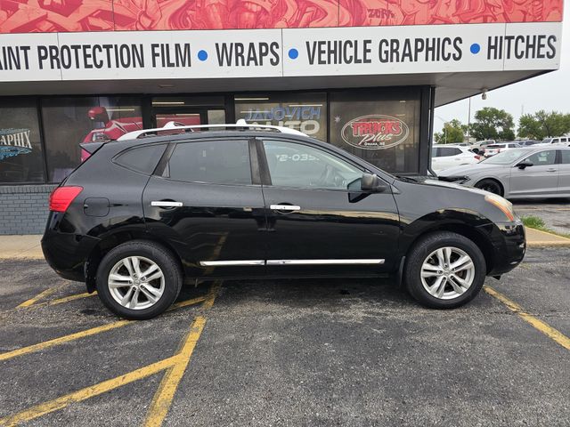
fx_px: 379
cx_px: 285
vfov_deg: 58.9
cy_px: 214
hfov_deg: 73.9
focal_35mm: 23
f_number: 1.7
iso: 40
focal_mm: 6.3
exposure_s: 1/180
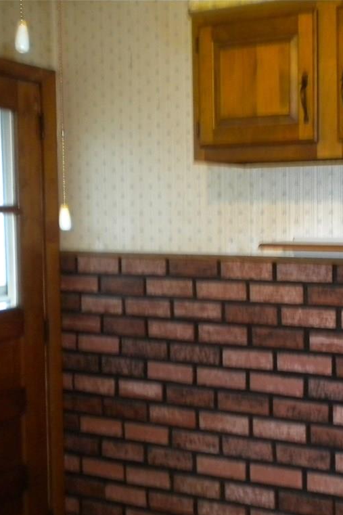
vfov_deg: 40.4
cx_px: 306
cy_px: 259
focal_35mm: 49
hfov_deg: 26.6
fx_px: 701
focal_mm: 6.3
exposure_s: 1/30
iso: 400
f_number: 3.1
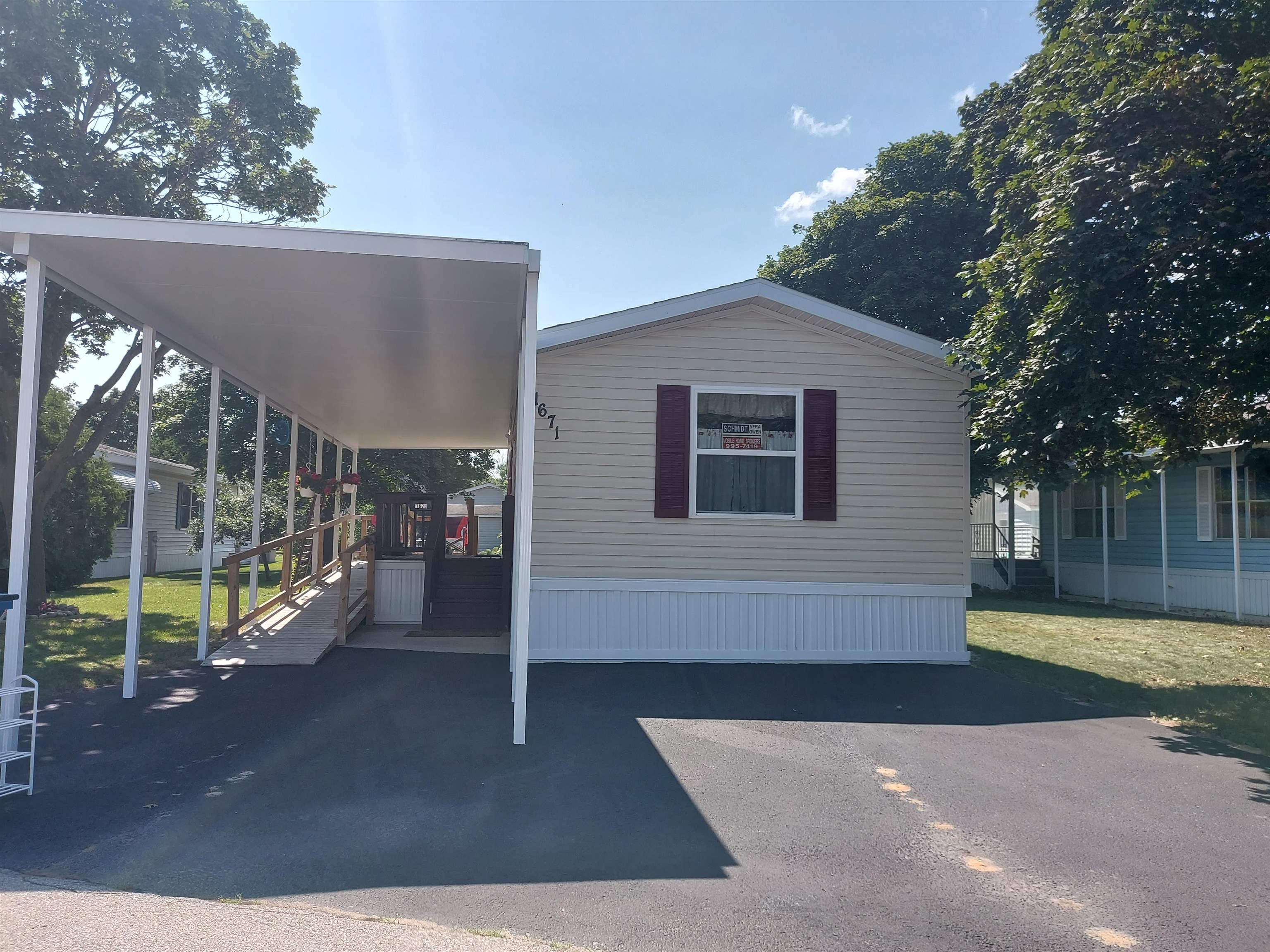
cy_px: 476
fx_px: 917
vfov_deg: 54.9
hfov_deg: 69.4
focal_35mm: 25
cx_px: 635
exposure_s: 1/1147
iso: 50
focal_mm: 4.6
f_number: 2
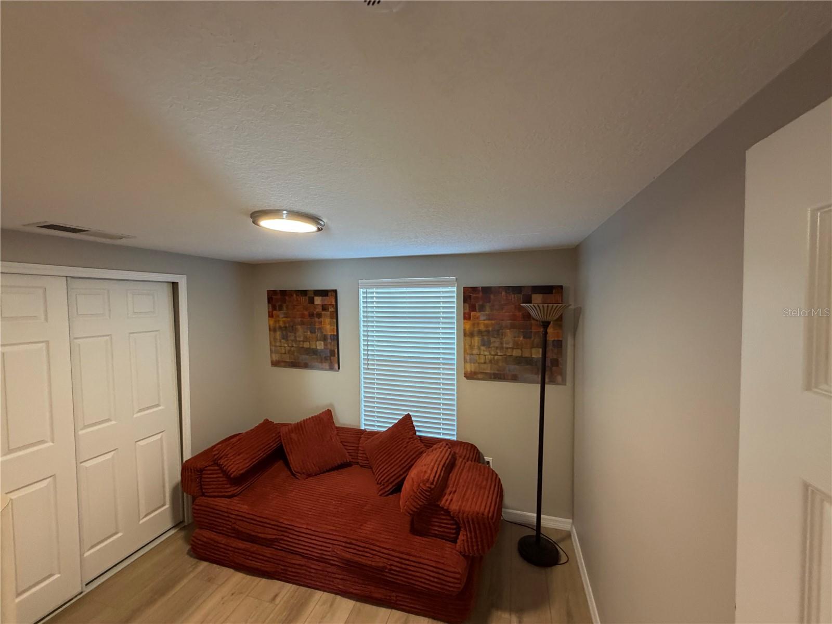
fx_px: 336
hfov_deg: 102.1
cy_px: 312
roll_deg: +1.4
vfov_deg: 85.7
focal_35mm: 14
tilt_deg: -2.3
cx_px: 416
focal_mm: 2.22
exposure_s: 1/60
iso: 400
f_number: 2.2
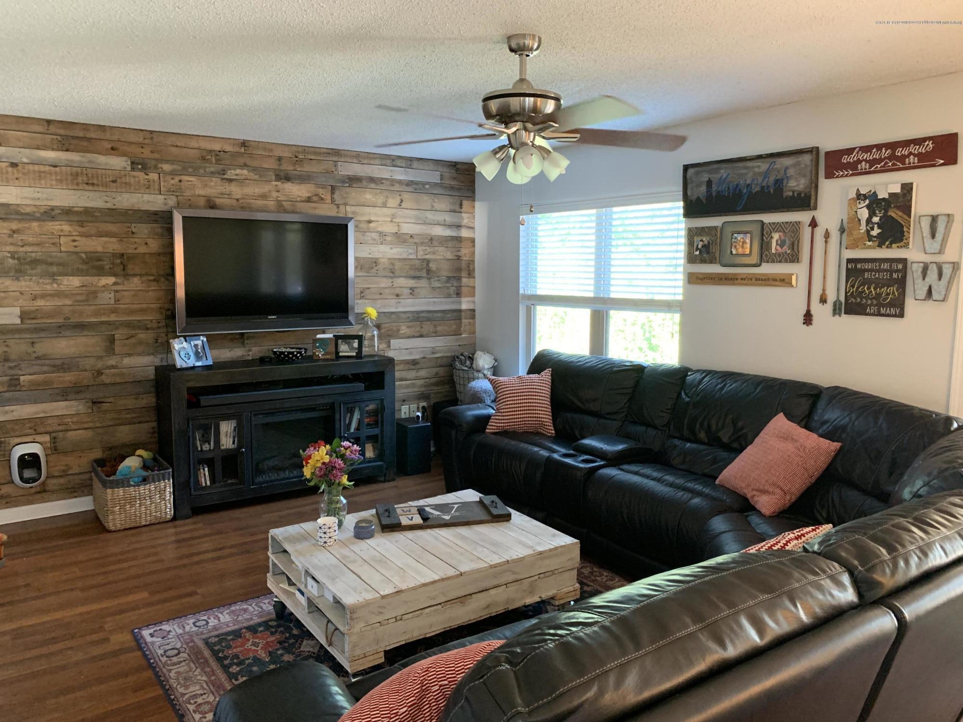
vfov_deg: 53.1
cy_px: 361
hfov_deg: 67.3
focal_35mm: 26
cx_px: 482
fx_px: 723
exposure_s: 1/40
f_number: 1.8
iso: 400
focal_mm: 4.25
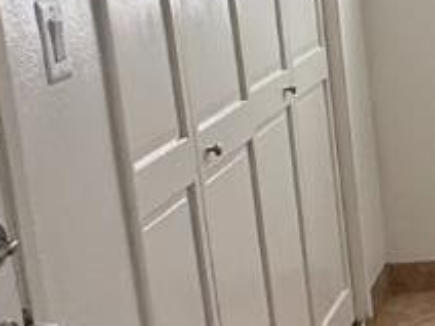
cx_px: 952
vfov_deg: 14.9
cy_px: 138
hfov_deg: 14.9
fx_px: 1244
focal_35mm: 99
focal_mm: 2.22
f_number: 2.2
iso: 125
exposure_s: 1/99
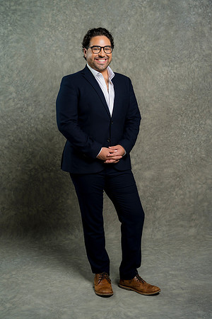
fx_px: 486
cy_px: 160
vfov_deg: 36.2
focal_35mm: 55
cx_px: 106
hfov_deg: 24.6
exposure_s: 1/160
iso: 125
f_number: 4
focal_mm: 55
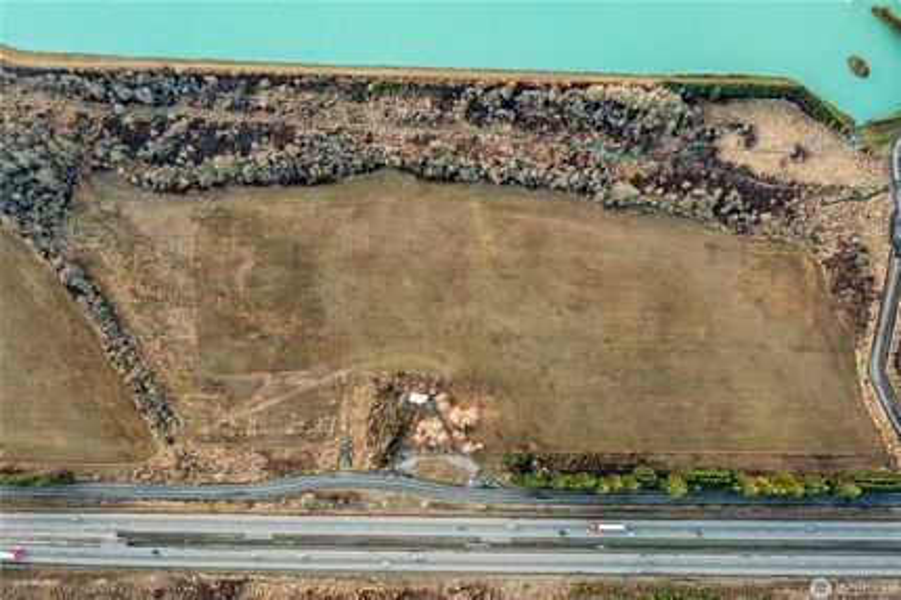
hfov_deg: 65.5
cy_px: 300
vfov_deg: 46.3
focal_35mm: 28
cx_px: 450
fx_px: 700
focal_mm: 10.26
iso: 400
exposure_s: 1/200
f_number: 5.6
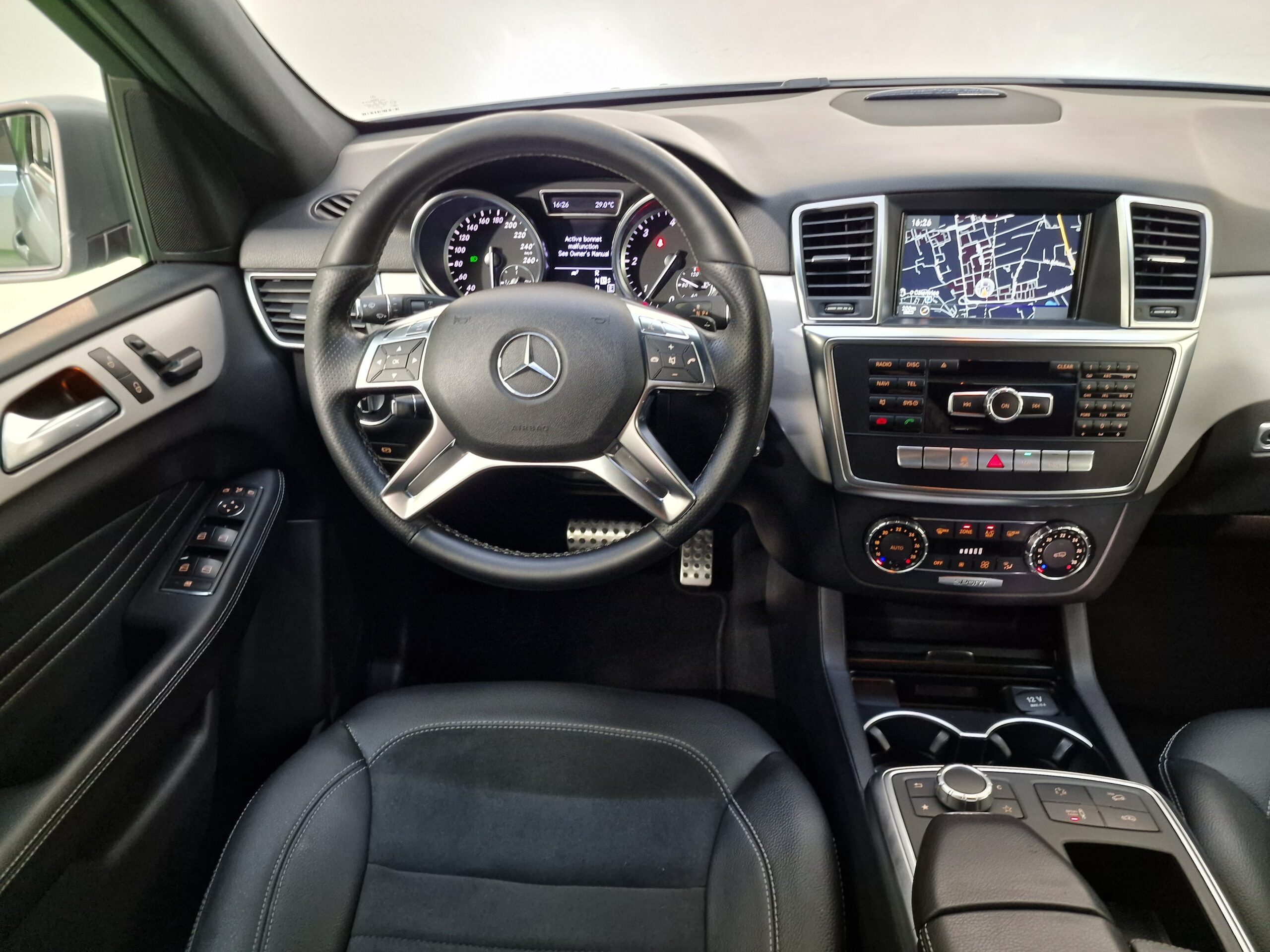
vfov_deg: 58.9
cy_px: 476
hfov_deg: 73.9
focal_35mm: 23
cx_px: 635
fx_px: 844
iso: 500
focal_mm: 6.4
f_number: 1.8
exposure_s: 1/25
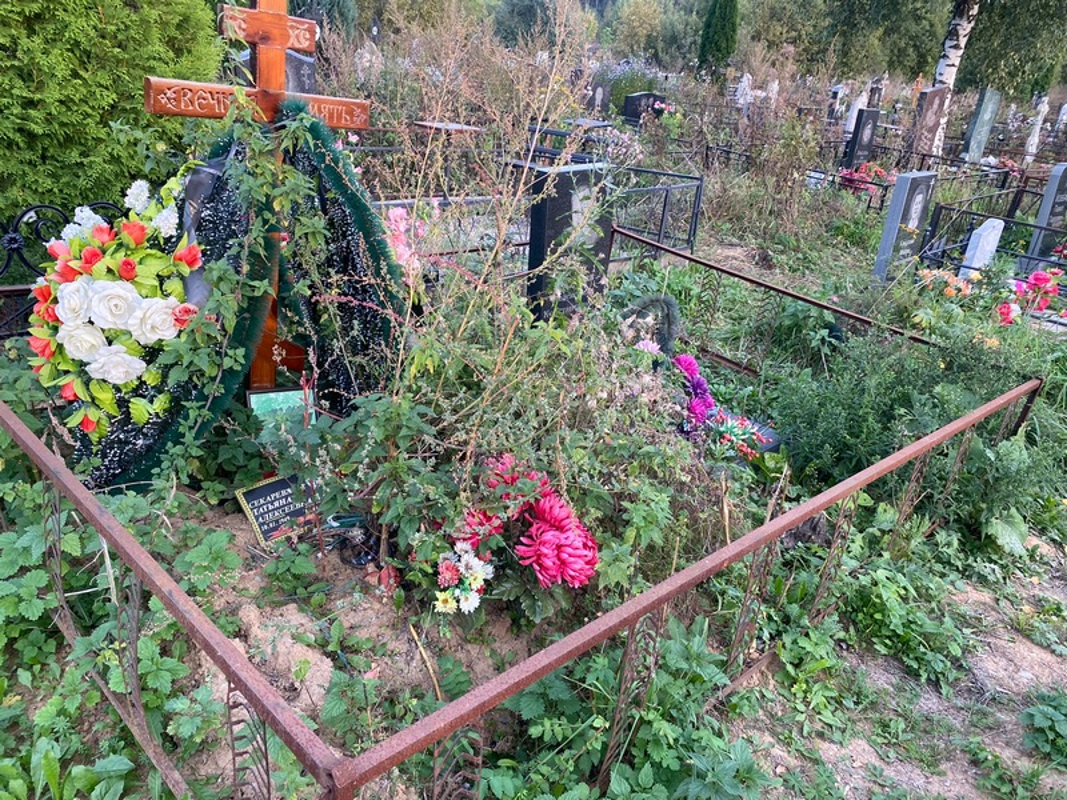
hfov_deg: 67.3
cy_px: 400
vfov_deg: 53.1
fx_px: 801
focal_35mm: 26
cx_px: 534
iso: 64
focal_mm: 4.25
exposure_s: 1/122
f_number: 1.8
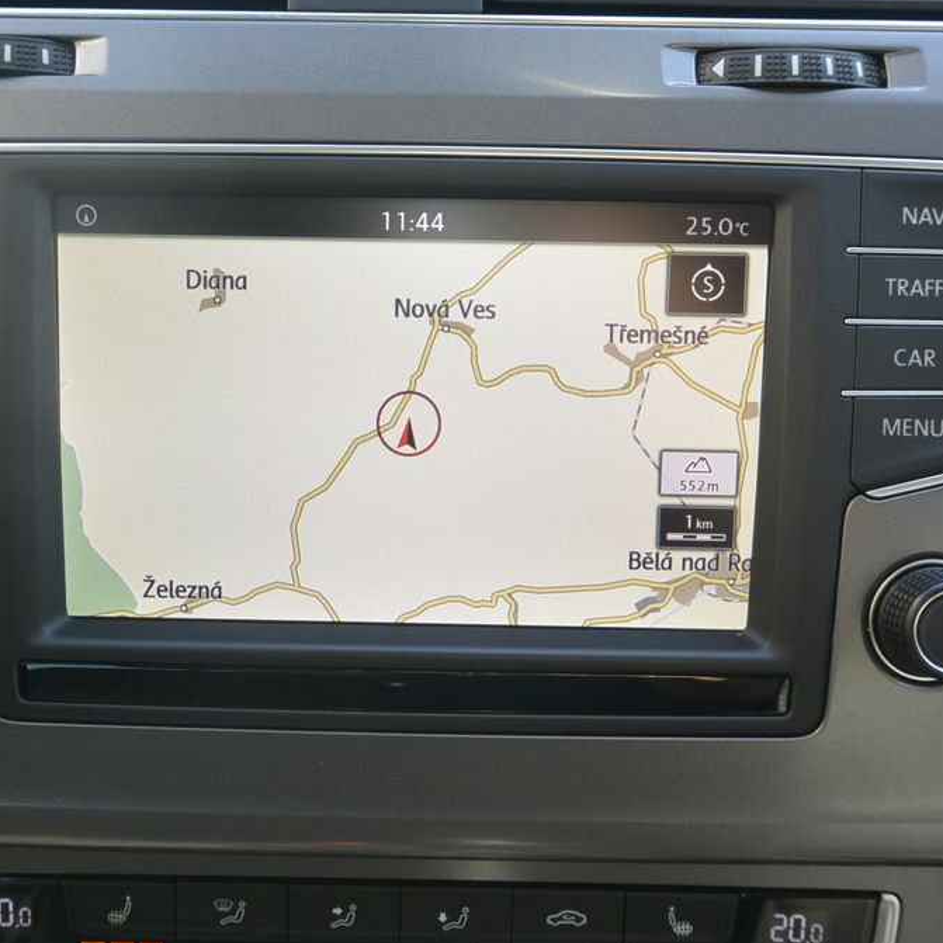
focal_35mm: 35
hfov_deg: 47.2
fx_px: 1079
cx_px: 424
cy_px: 466
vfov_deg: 47.2
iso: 200
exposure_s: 1/160
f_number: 3.5
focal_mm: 10
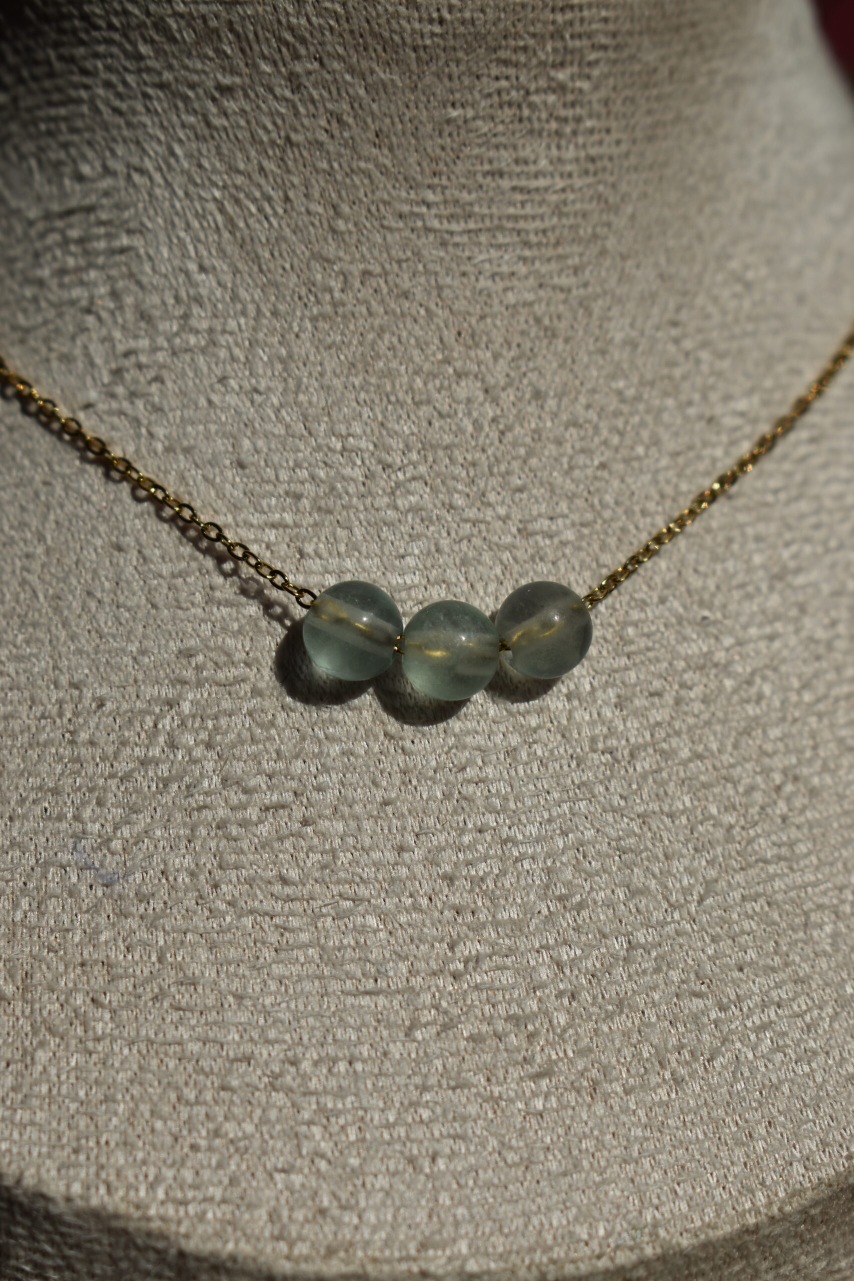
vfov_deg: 28.1
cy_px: 640
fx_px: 2561
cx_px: 427
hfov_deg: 18.9
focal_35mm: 72
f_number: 8
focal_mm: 48
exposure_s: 1/1600
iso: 100
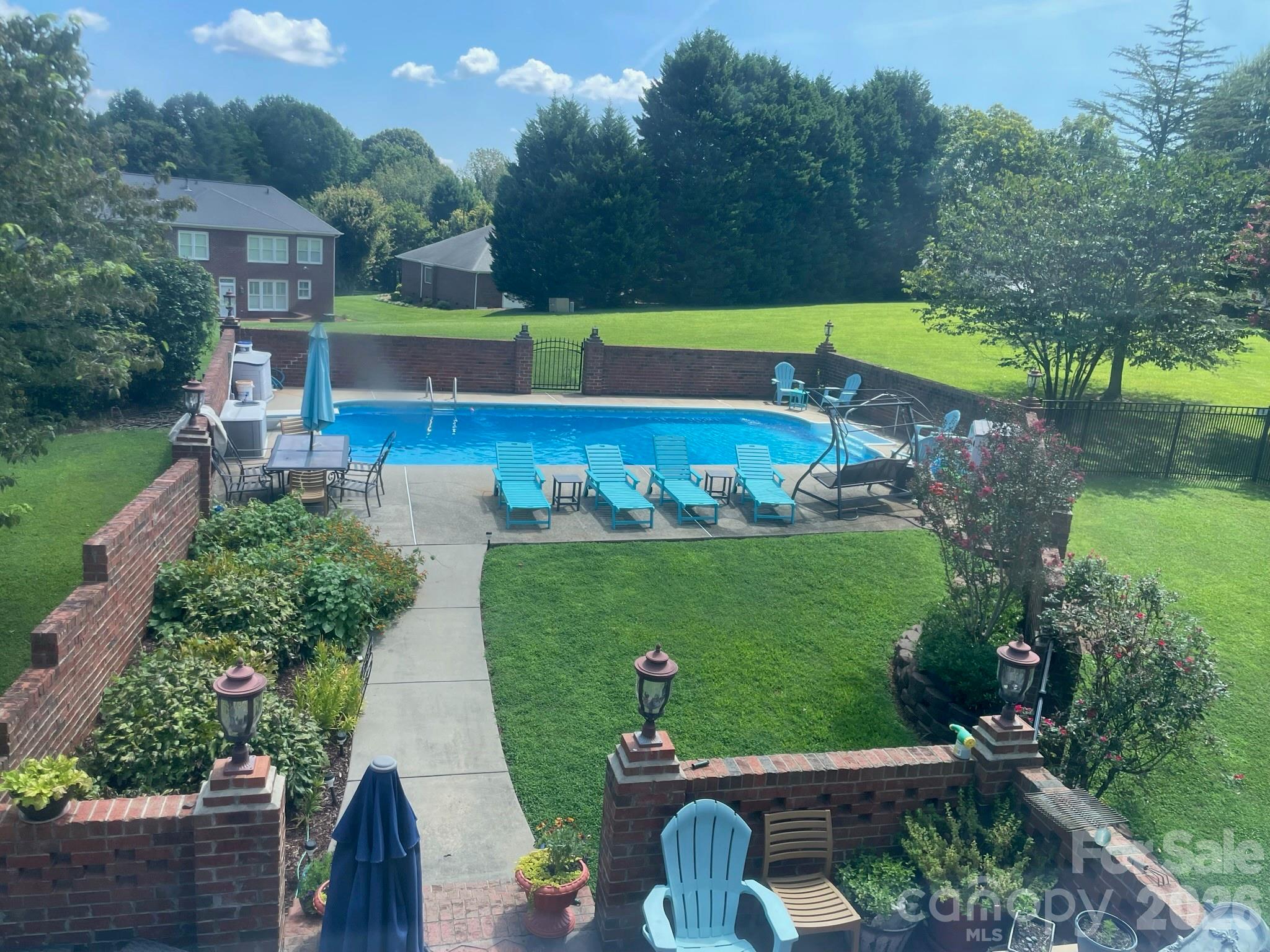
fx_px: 954
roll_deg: -4.9
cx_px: 635
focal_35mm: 26
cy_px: 476
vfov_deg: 53.1
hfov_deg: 67.3
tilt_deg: -14.0
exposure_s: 1/812
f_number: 1.6
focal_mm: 4.2
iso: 32
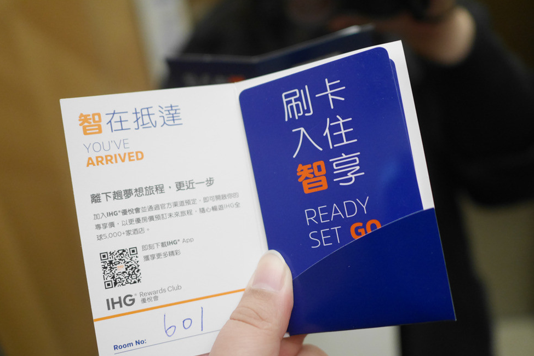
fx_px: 475
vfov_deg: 41.0
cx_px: 263
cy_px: 202
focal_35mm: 32
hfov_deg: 58.7
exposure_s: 1/125
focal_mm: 15
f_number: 1.7
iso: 1250
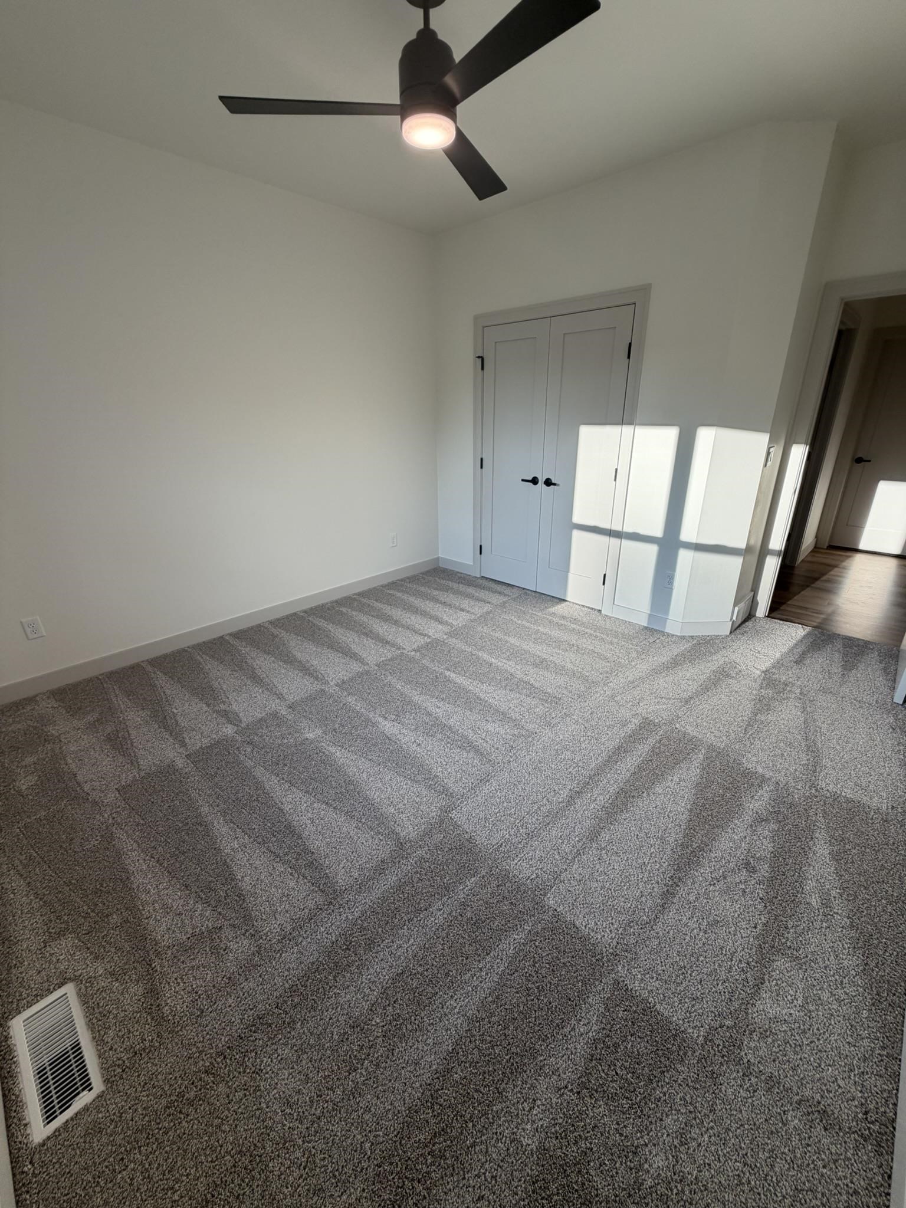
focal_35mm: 14
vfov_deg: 102.1
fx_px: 489
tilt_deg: -21.7
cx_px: 453
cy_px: 604
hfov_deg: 85.7
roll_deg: +0.3
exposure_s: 1/125
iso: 50
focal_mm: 2.22
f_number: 2.2
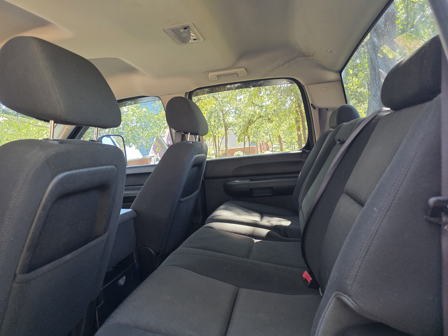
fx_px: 298
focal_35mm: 23
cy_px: 168
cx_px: 224
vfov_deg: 58.9
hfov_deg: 73.9
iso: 500
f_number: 1.7
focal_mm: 6.3
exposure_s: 1/120
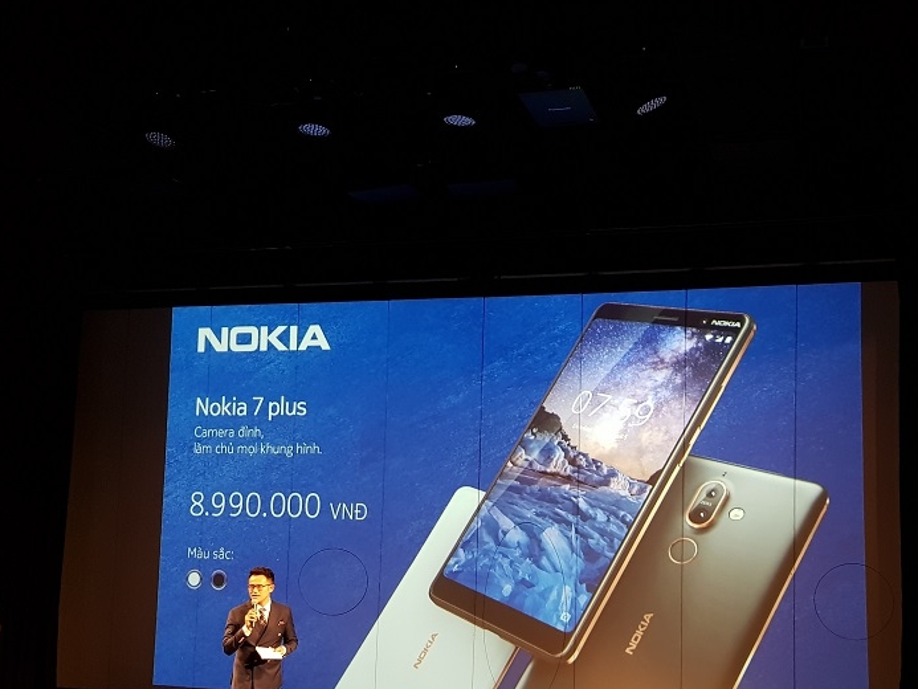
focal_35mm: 36
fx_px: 955
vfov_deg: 39.2
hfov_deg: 50.8
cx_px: 576
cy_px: 460
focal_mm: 4.3
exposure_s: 1/15
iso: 200
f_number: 1.7
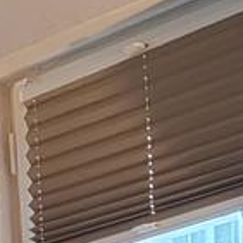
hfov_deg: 6.7
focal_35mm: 253
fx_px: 2009
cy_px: 855
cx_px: -227
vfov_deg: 6.1
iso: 500
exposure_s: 1/50
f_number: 1.9
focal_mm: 5.52
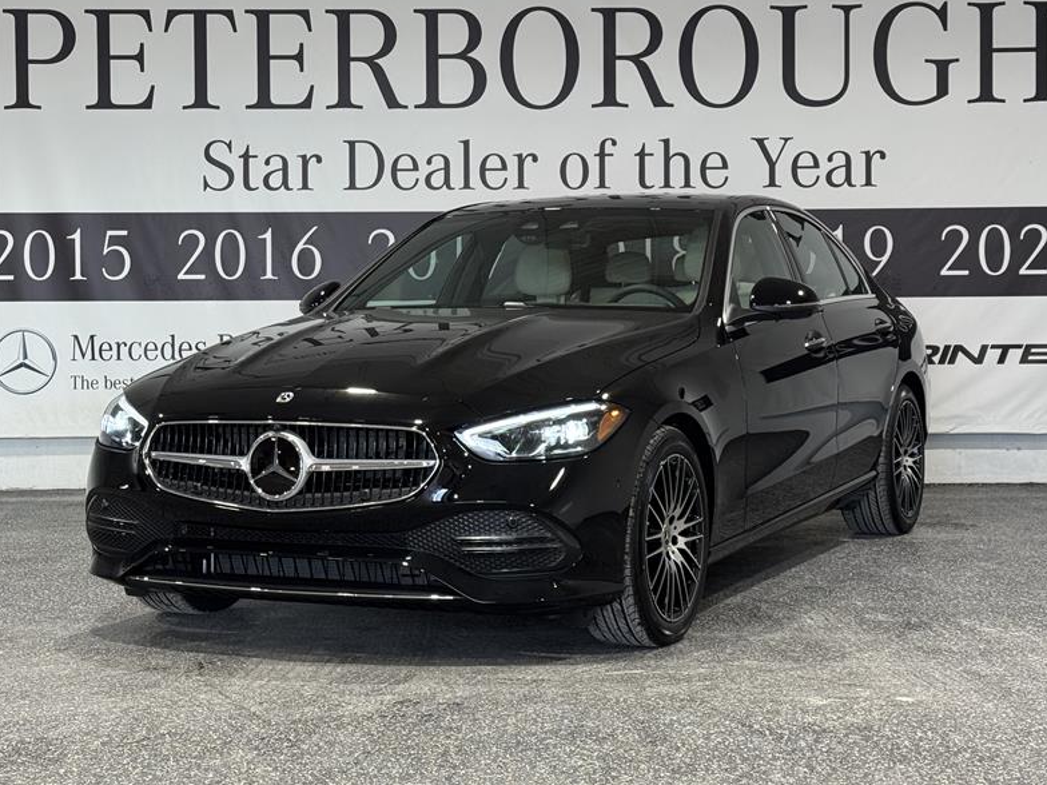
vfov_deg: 29.7
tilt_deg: -0.7
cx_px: 528
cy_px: 386
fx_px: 1482
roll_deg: +0.1
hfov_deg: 38.9
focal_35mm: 49
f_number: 1.8
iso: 100
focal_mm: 6.8
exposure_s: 1/120
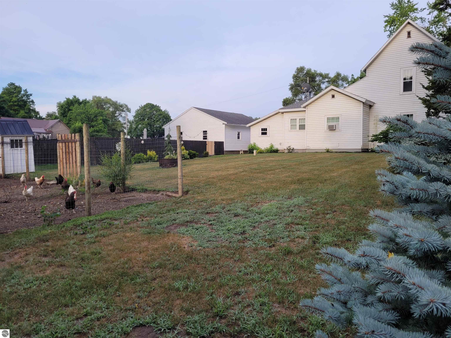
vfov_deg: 53.1
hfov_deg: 67.3
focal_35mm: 26
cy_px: 169
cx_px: 226
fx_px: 339
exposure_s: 1/688
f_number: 1.8
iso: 40
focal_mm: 5.4
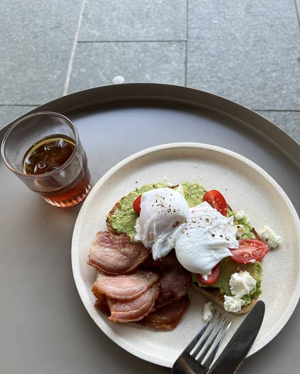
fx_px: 310
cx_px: 146
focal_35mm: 28
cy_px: 205
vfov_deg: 62.1
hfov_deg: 51.6
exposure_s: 1/100
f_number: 1.5
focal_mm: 5.7
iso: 50
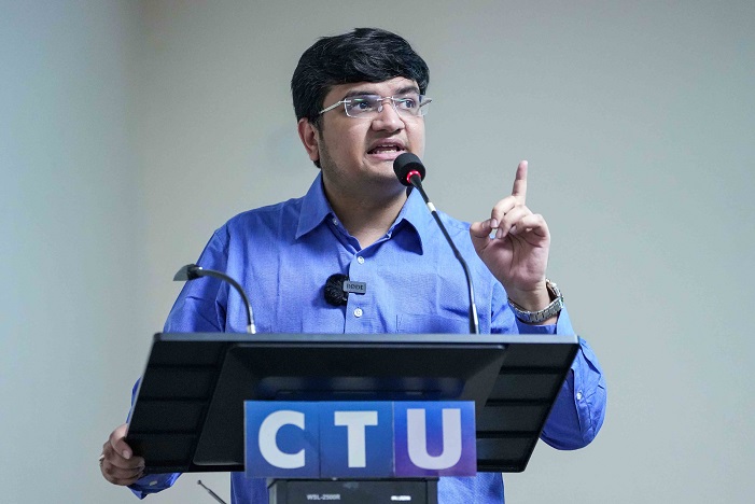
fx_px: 3630
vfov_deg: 7.9
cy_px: 252
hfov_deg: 11.9
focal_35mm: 173
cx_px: 378
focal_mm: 173
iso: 6400
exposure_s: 1/200
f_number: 2.8
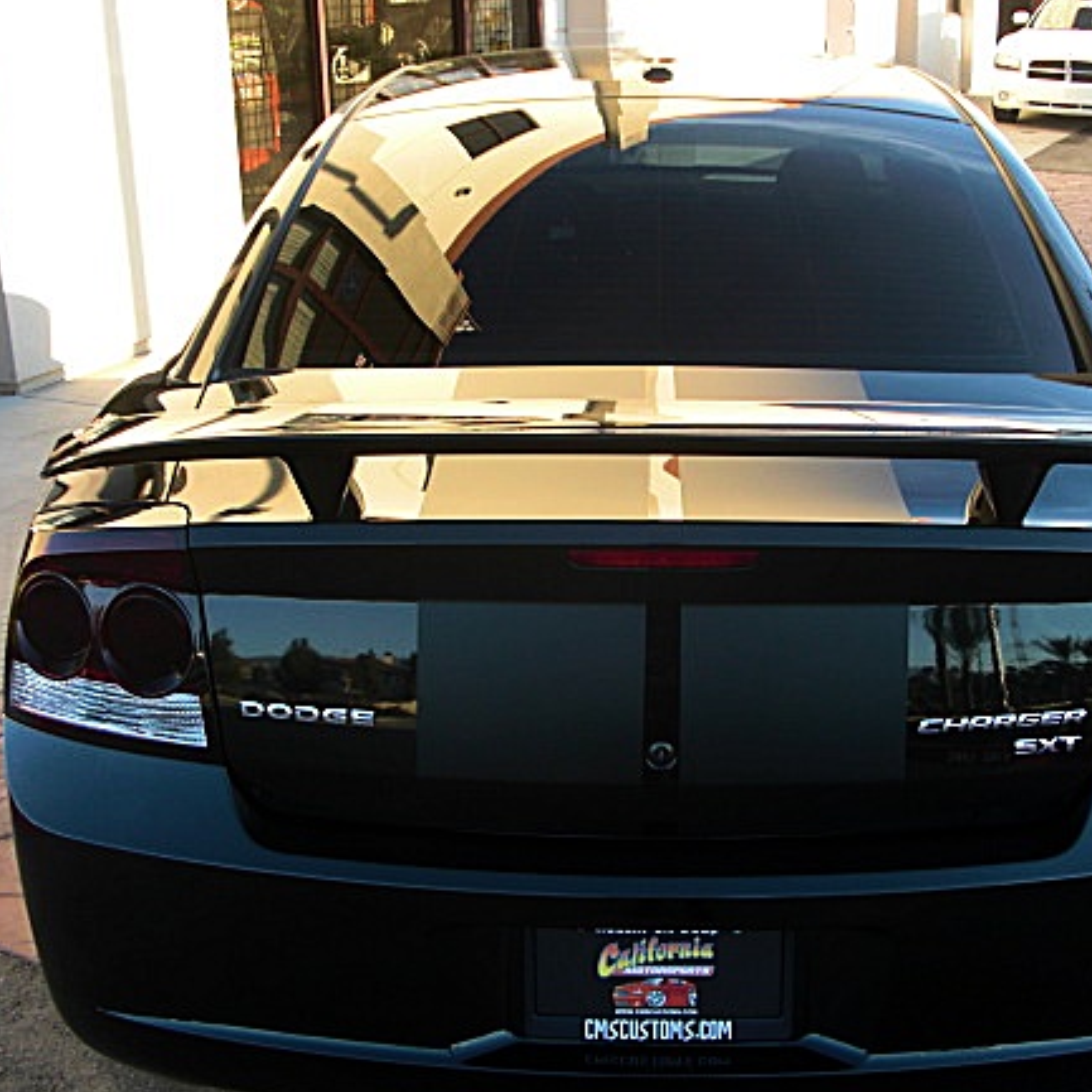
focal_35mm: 47
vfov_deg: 36.0
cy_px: 578
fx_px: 1677
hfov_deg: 36.0
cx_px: 618
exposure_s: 1/125
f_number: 2.8
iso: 50
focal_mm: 6.3
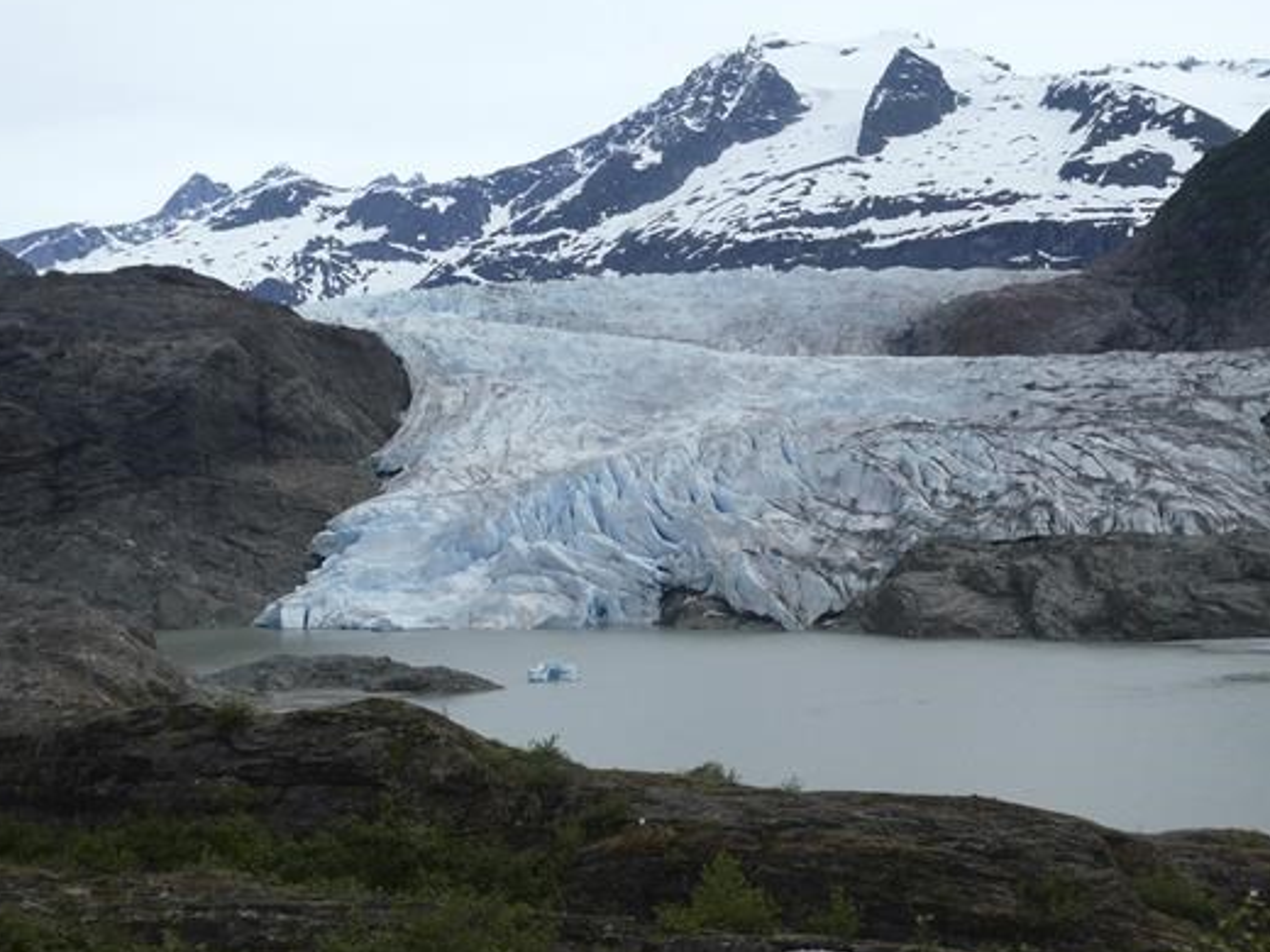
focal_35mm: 55
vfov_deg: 26.6
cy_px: 444
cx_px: 716
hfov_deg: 34.9
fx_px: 2018
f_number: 3.9
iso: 80
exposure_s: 1/1000
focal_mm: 7.8
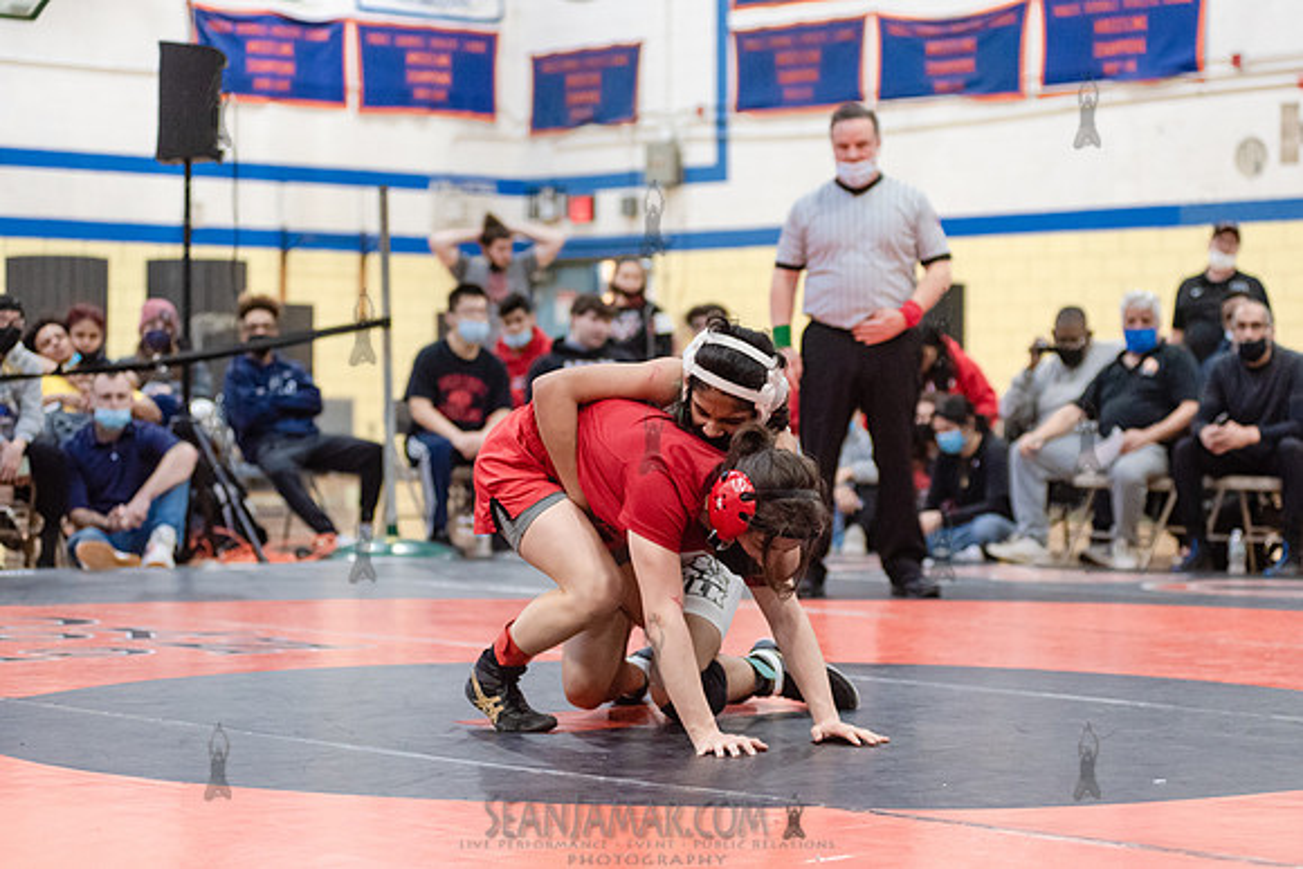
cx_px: 652
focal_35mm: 83
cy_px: 434
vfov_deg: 16.4
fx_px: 3016
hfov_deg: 24.4
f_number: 3.5
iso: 4000
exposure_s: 1/320
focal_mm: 80
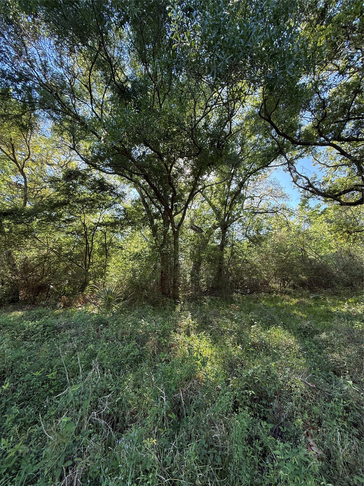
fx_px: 196
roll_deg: -0.3
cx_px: 182
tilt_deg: +11.8
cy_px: 243
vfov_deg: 102.1
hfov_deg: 85.7
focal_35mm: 14
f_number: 2.2
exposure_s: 1/156
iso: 64
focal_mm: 2.22
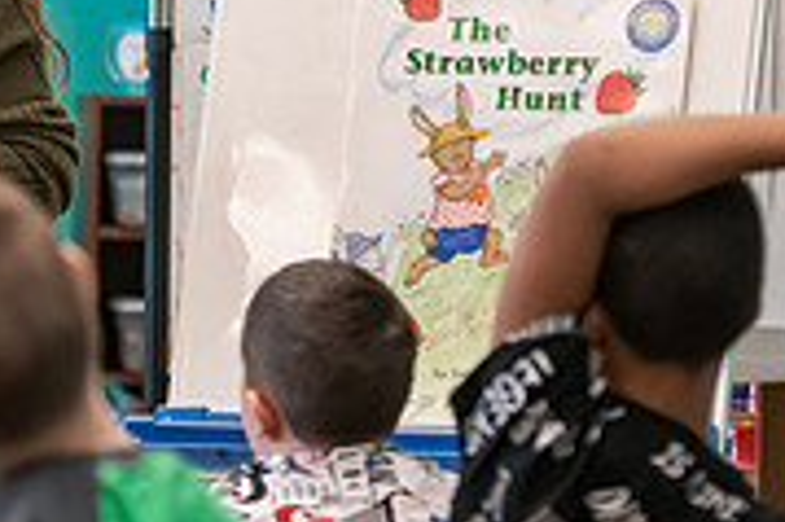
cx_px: -114
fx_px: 7429
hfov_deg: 6.0
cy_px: 287
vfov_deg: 4.0
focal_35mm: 341
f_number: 3.2
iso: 1600
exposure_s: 1/200
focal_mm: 105
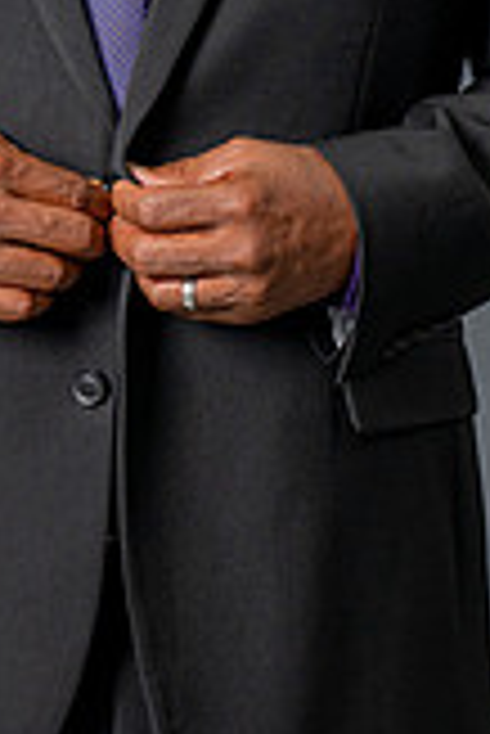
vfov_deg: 8.2
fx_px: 5011
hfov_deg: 5.6
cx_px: 47
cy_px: -222
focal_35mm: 246
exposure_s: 1/200
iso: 200
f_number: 4
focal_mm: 58
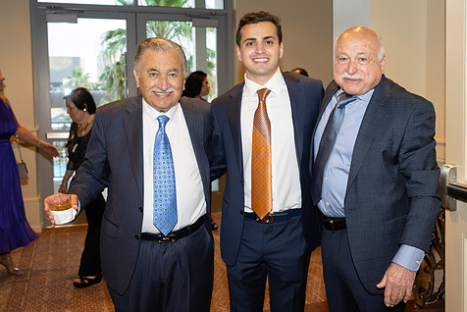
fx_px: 545
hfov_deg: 46.2
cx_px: 269
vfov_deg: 31.9
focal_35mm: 42
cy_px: 137
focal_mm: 34.5
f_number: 5.6
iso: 800
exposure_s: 1/100
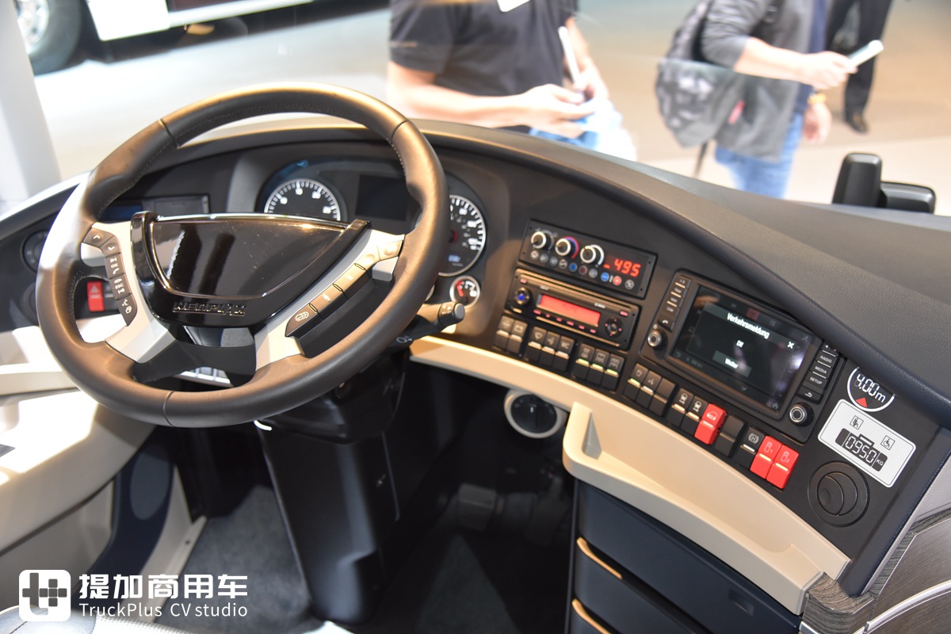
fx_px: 898
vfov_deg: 38.9
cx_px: 476
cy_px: 317
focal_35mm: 34
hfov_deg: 55.8
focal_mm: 34
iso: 2200
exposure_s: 1/60
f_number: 4
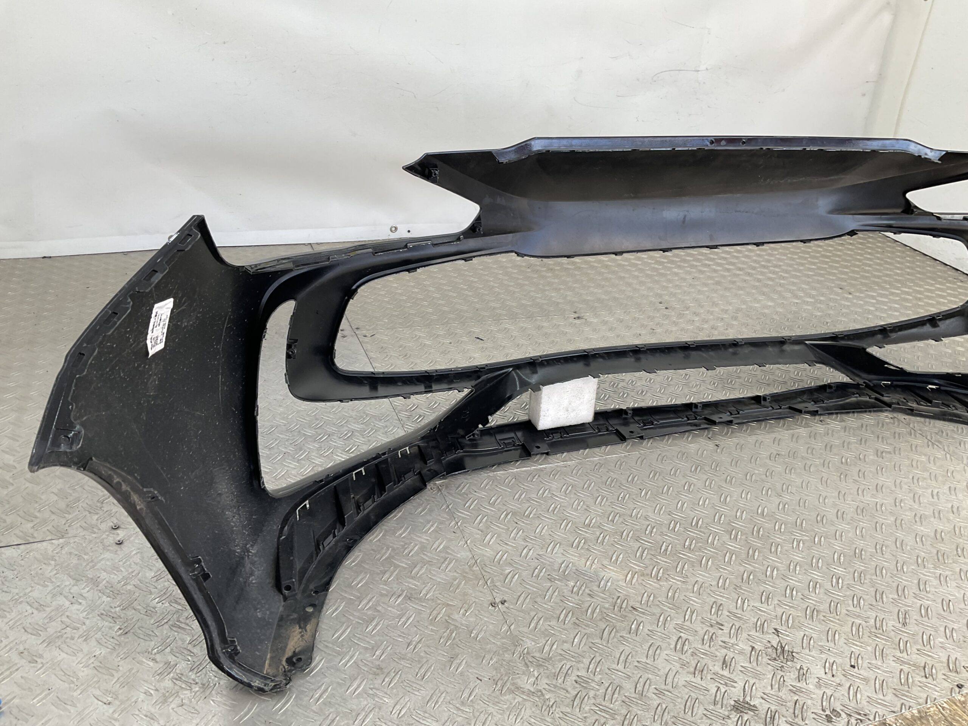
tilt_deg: -26.1
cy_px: 363
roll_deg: -8.2
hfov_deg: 61.7
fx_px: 811
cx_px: 484
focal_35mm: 29
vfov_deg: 48.2
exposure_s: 1/120
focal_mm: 3
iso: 16
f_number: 1.8
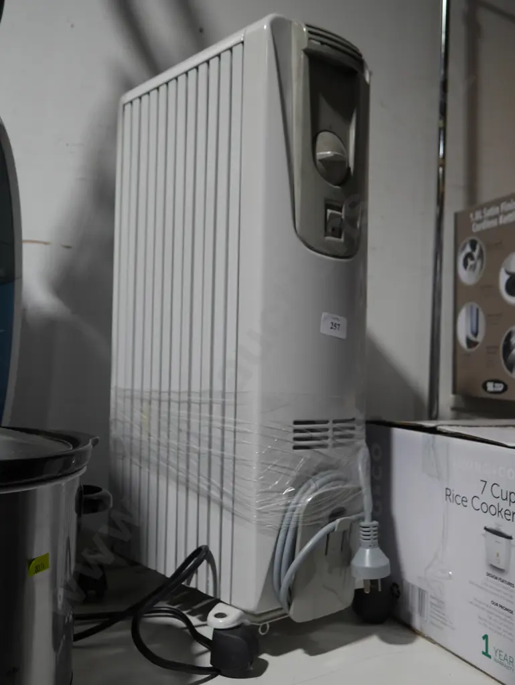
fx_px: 674
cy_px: 342
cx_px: 258
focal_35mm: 34
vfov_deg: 53.9
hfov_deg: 41.8
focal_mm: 17
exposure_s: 1/100
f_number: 4
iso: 200
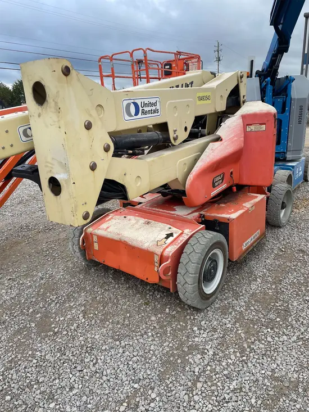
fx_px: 309
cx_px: 154
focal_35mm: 26
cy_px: 206
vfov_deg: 67.3
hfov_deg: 53.1
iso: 32
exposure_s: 1/1715
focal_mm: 4.2
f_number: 1.6
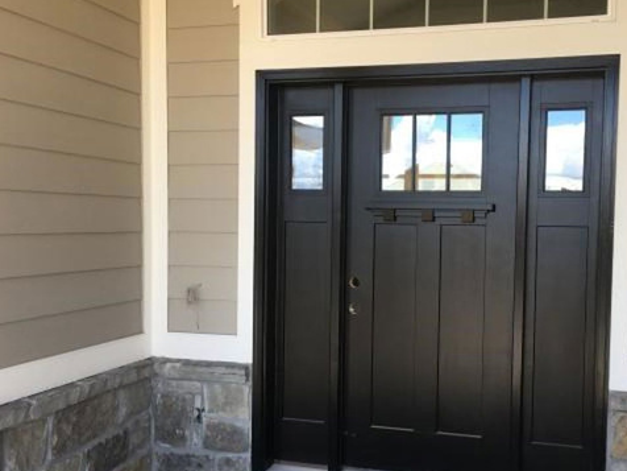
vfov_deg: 36.7
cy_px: 269
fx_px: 706
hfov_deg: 47.5
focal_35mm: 39
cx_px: 390
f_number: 2.2
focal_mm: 4.15
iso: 25
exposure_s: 1/120
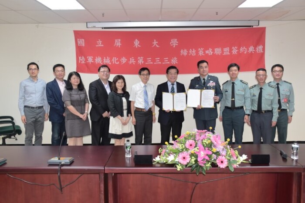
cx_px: 152
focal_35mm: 34
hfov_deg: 55.1
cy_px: 102
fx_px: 292
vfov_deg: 38.4
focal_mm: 23
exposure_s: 1/60
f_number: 5.6
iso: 800
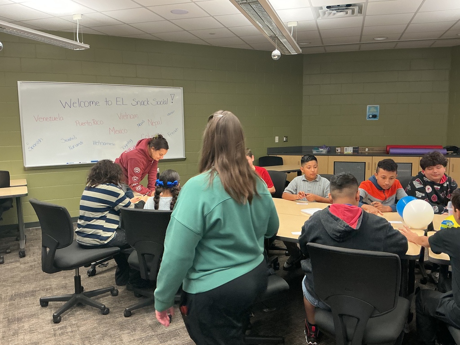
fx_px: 385
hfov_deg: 61.7
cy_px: 172
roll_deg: +0.7
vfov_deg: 48.2
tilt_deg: -7.2
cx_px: 230
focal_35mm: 29
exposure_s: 1/60
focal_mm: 3
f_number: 1.8
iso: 160
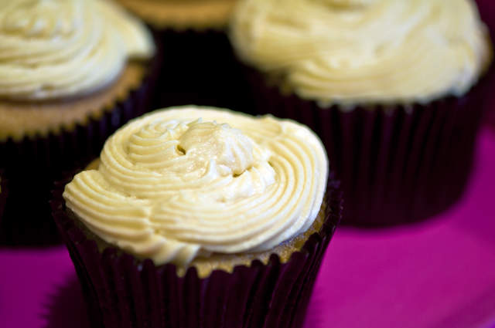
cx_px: 248
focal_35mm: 158
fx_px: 2163
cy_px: 164
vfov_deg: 8.7
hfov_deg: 13.1
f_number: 3.2
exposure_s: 1/2
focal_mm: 105
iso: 200
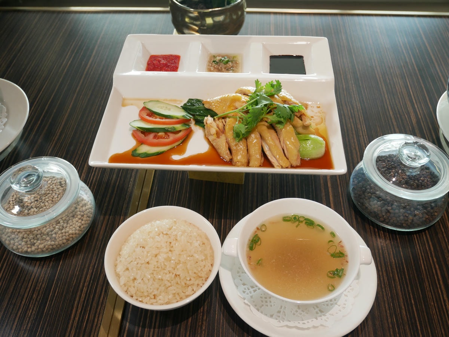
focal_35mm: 34
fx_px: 441
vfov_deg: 41.8
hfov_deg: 53.9
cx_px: 224
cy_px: 168
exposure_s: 1/60
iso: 250
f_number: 4.1
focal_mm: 17
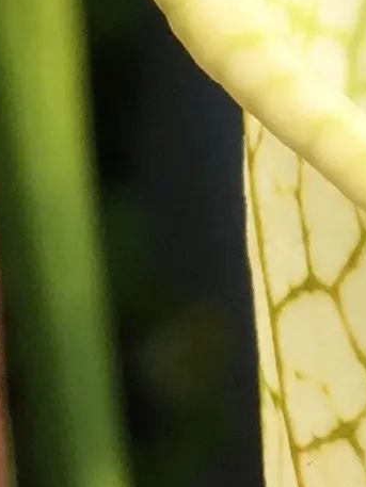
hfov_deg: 6.8
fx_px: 2917
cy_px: -329
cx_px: 847
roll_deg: -0.6
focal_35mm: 207
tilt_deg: -27.3
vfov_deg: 9.2
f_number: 2.2
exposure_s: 1/1799
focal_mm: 4.15
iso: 32
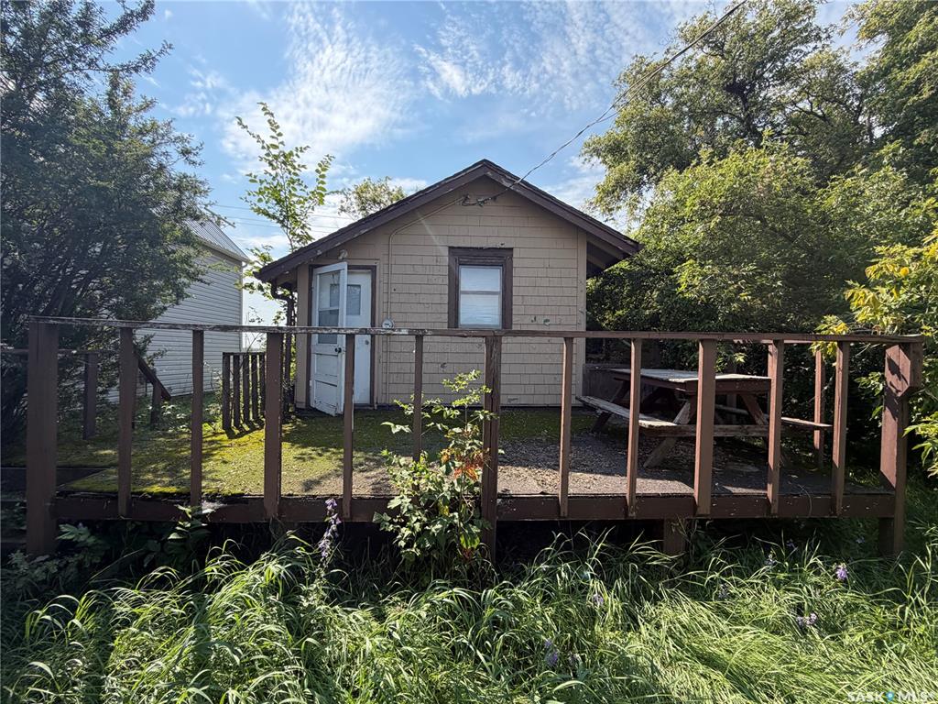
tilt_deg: +0.0
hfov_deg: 102.1
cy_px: 352
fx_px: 379
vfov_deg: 85.7
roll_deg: -0.6
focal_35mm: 14
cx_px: 469
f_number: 2.2
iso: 40
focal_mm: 2.22
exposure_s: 1/770
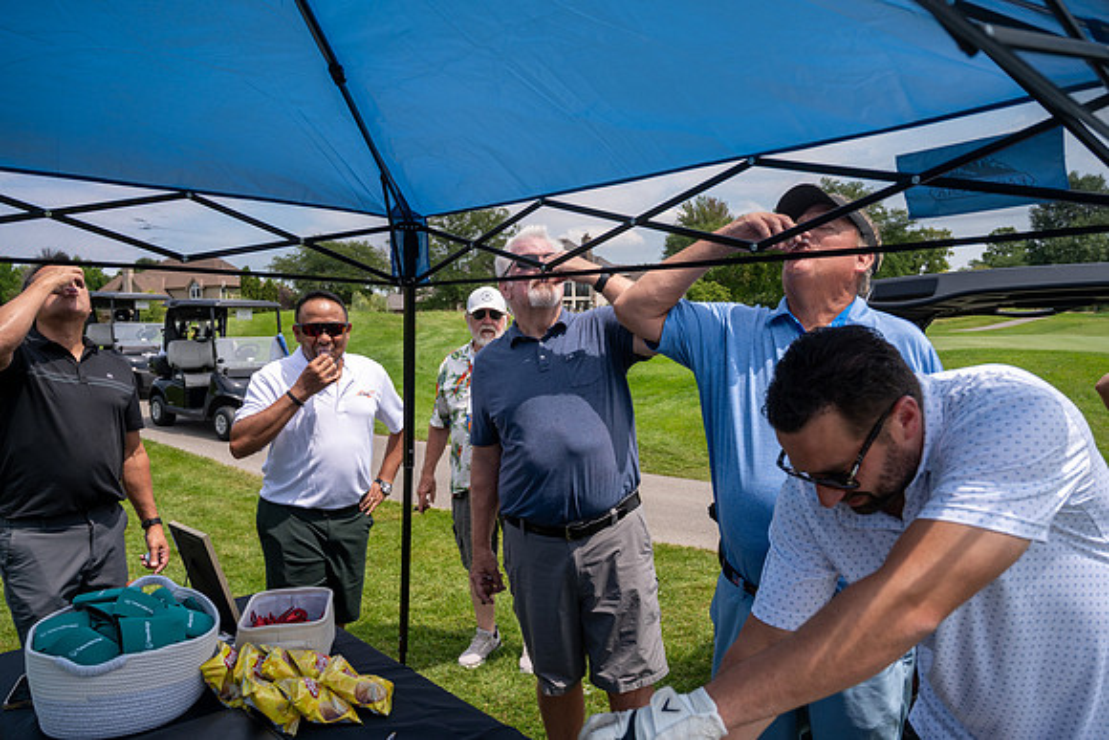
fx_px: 834
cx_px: 554
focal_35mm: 27
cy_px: 370
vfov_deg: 47.9
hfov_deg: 67.2
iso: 250
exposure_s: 1/1600
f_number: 5
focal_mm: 27
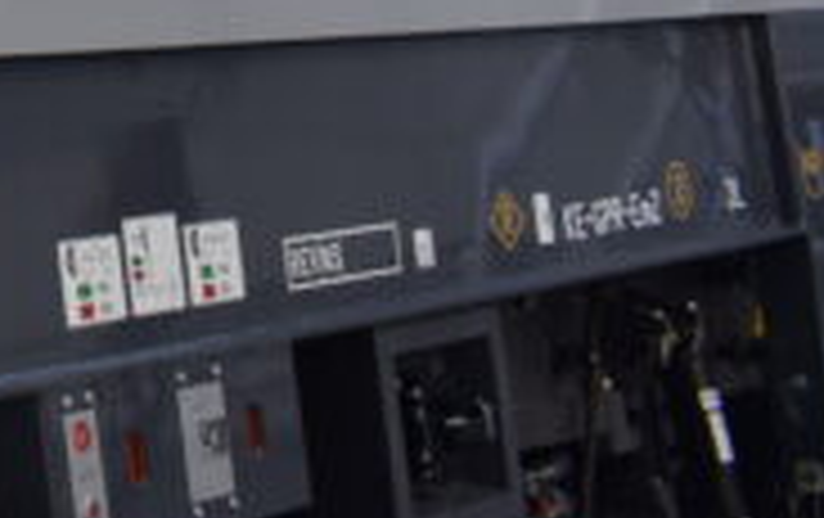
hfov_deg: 14.3
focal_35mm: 120
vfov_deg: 10.0
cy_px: -588
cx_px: -851
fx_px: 2699
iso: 220
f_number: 8
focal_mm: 18
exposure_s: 1/250
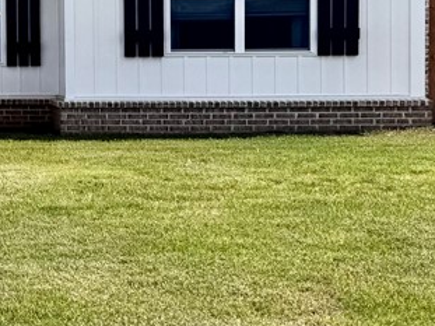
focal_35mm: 79
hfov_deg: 21.1
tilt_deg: +4.9
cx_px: -210
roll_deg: +0.3
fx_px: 992
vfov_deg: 17.7
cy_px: -67
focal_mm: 6.76
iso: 80
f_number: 1.78
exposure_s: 1/10417
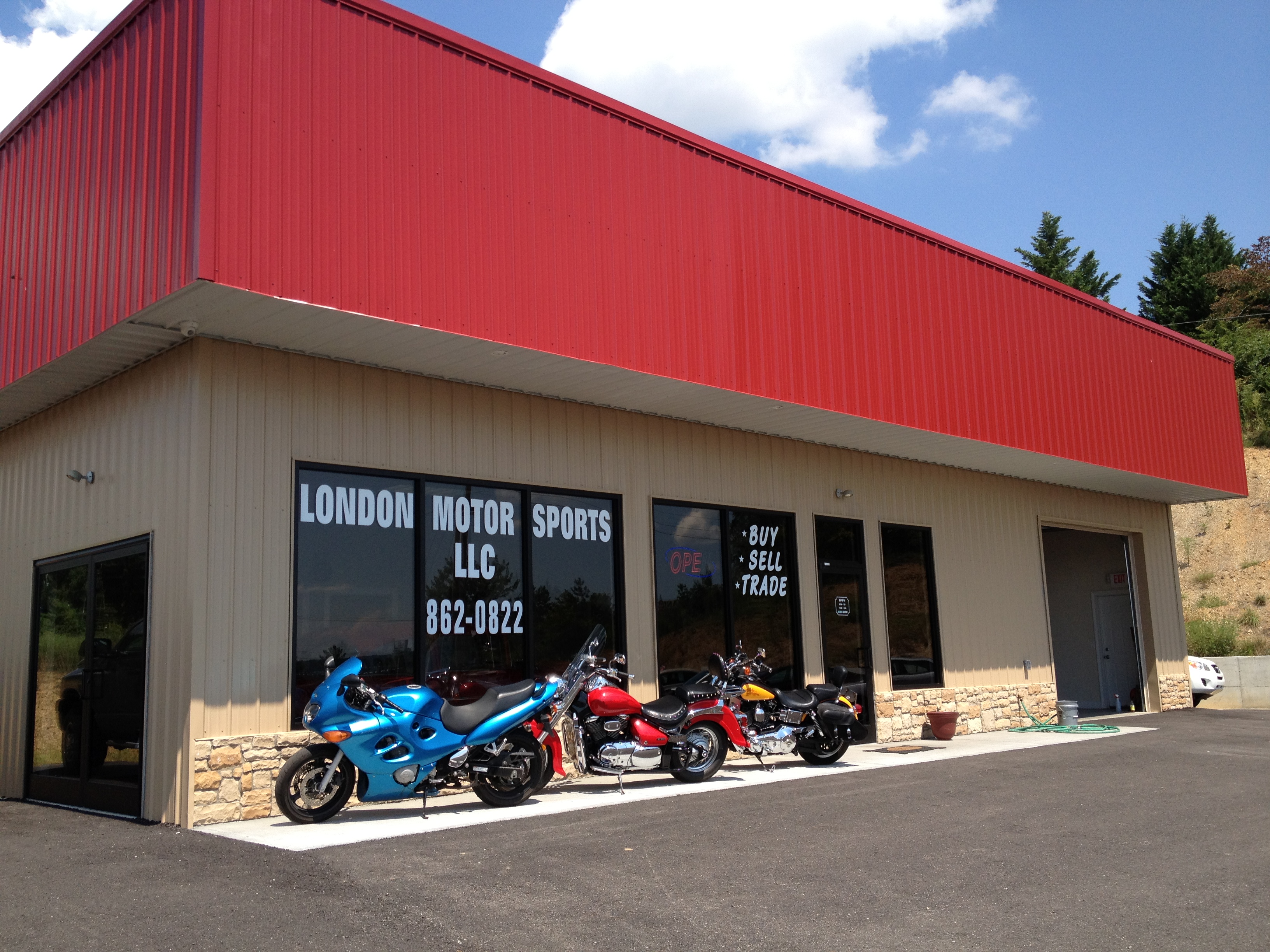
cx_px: 635
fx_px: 1284
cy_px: 476
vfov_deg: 40.7
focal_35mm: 35
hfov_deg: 52.6
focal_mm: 4.28
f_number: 2.4
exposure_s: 1/1284
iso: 64
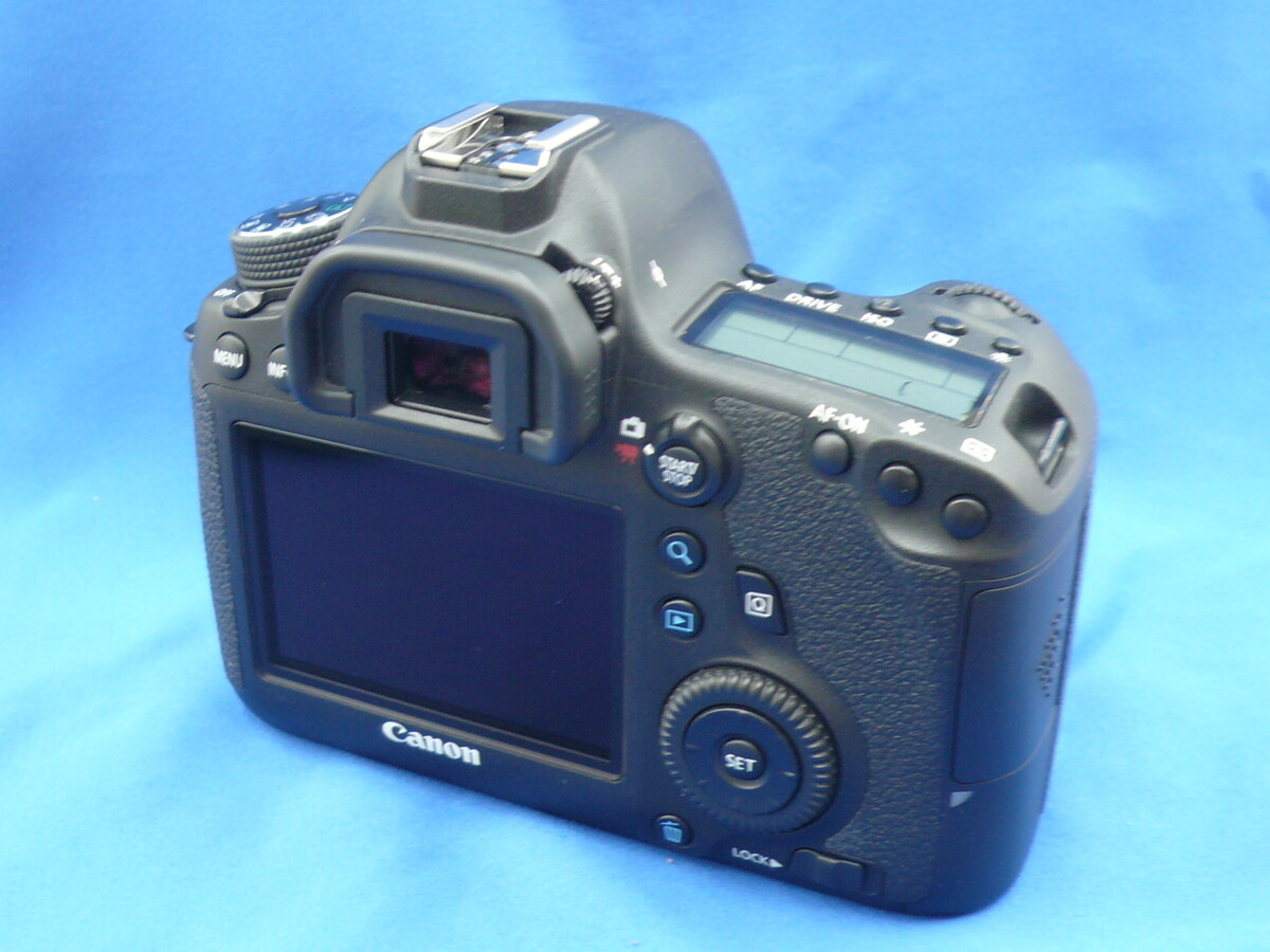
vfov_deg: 32.2
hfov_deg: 42.1
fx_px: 1651
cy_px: 476
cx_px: 635
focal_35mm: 45
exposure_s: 1/8
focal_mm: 4.9
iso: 100
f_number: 2.9
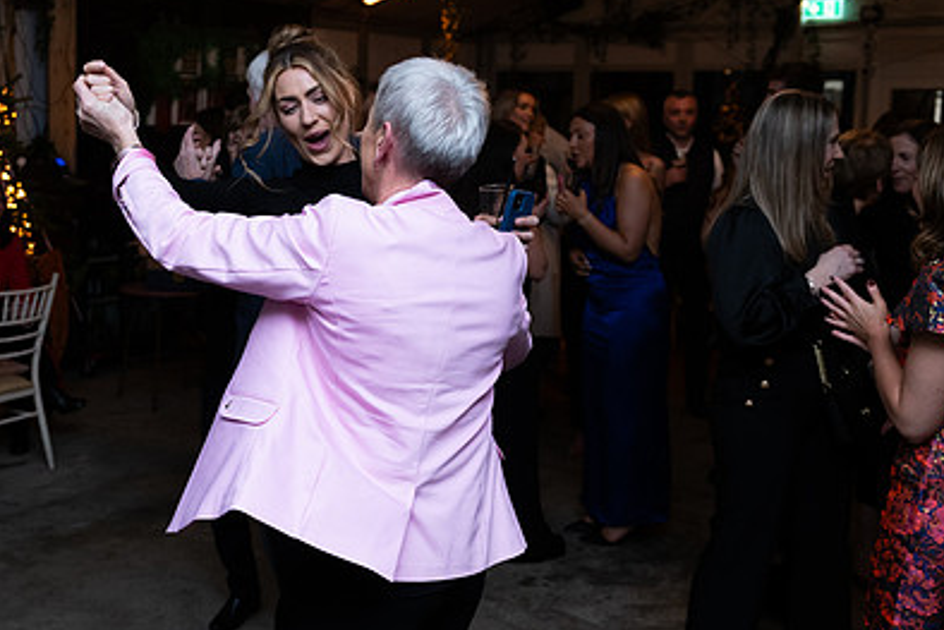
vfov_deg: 27.0
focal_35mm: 50
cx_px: 345
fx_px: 1312
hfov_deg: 39.3
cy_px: 315
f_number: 3.5
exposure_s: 1/160
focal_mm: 34
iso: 800
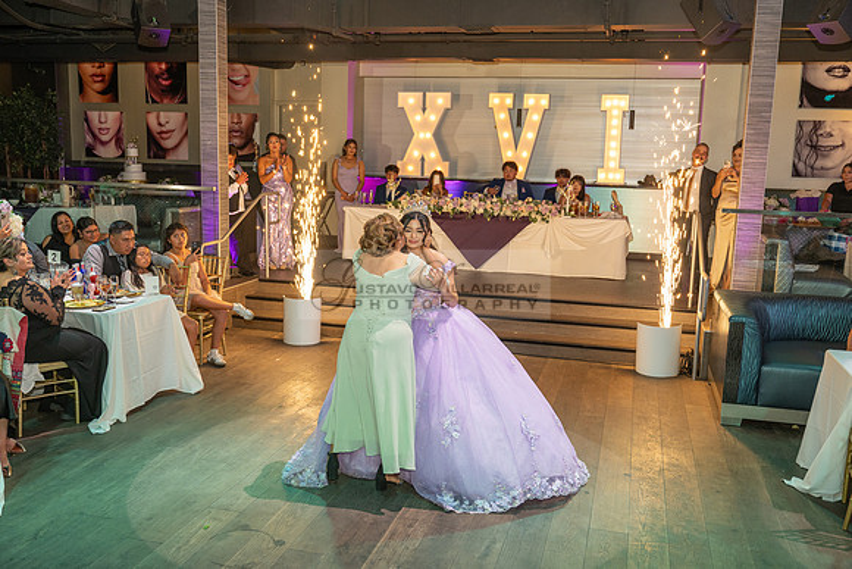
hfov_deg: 55.8
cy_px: 284
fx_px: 805
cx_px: 426
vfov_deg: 38.9
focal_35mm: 34
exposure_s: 1/125
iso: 1000
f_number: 3.5
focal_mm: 34
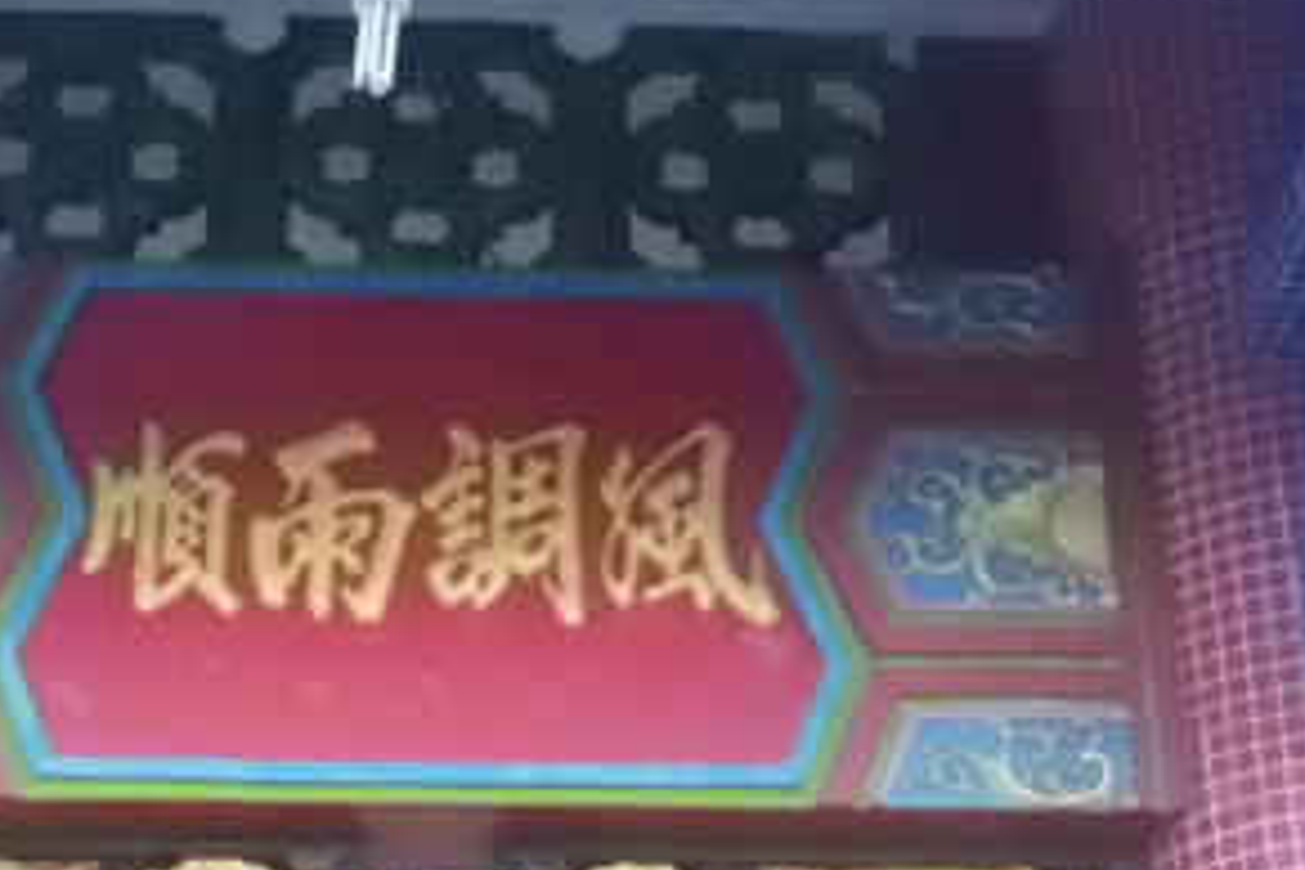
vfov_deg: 16.6
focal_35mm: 82
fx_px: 2972
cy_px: 507
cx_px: 426
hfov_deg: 24.6
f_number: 4.4
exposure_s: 1/30
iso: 800
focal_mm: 9.1
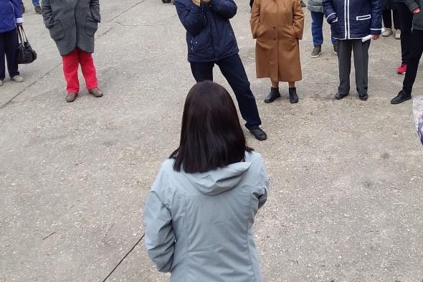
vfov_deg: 24.0
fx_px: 658
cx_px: 328
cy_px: 82
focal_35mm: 56
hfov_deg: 34.7
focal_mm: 3.3
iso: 40
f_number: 2.2
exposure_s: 1/330
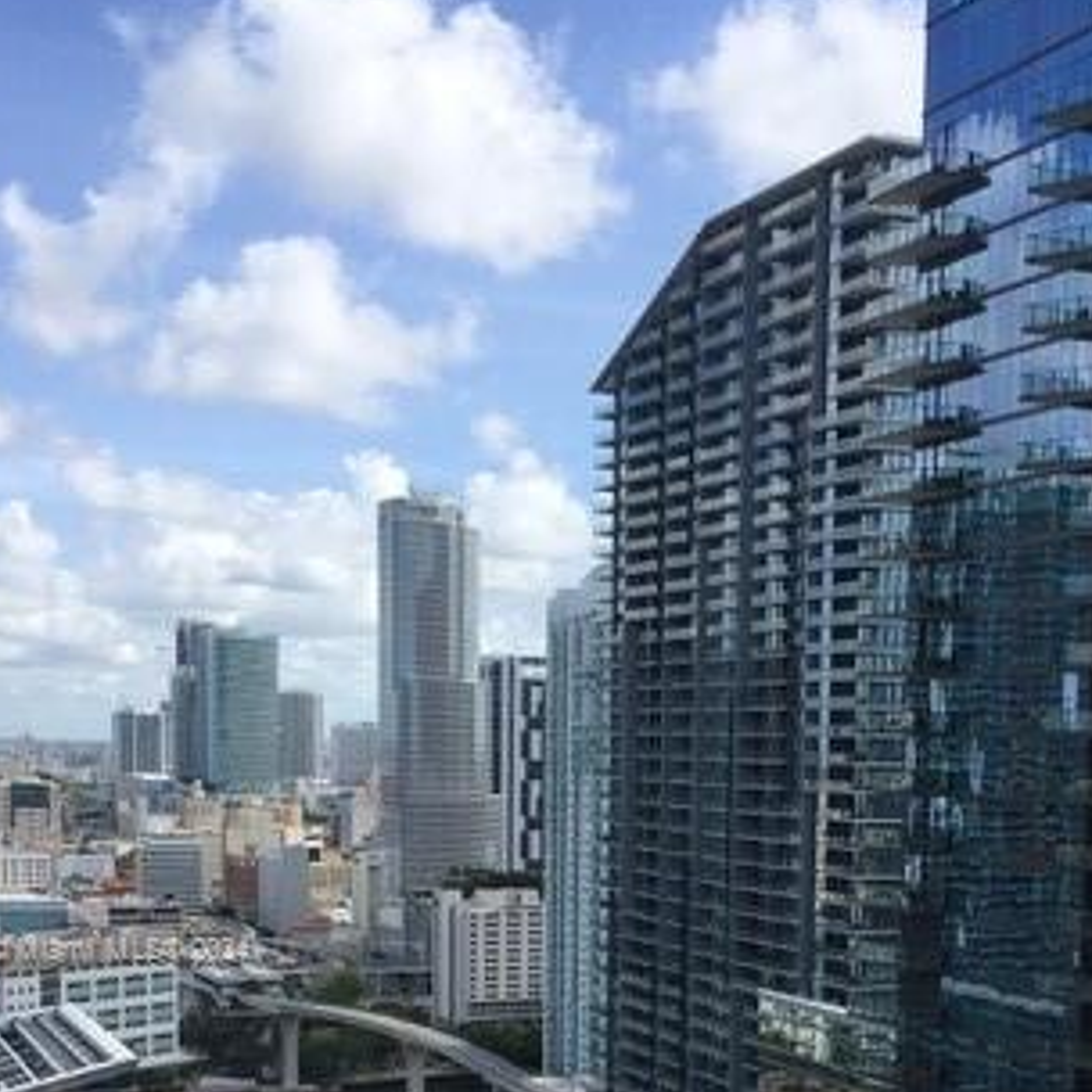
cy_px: 952
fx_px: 1927
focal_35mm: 54
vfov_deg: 30.4
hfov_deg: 31.5
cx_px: 700
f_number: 2.2
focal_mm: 4.15
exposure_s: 1/1799
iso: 32
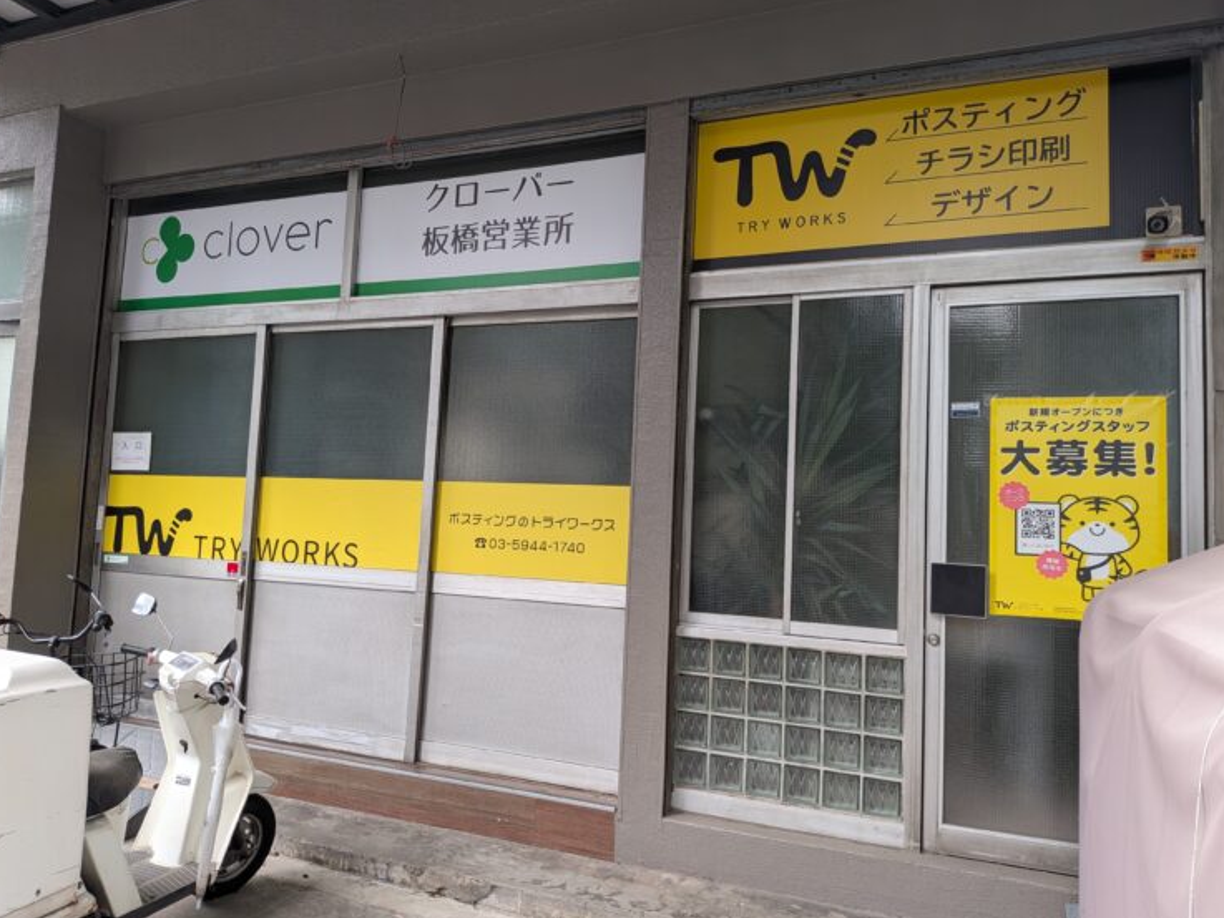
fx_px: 884
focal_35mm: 25
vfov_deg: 54.9
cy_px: 452
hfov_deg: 69.4
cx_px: 618
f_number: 1.7
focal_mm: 4.53
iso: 41
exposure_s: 1/136
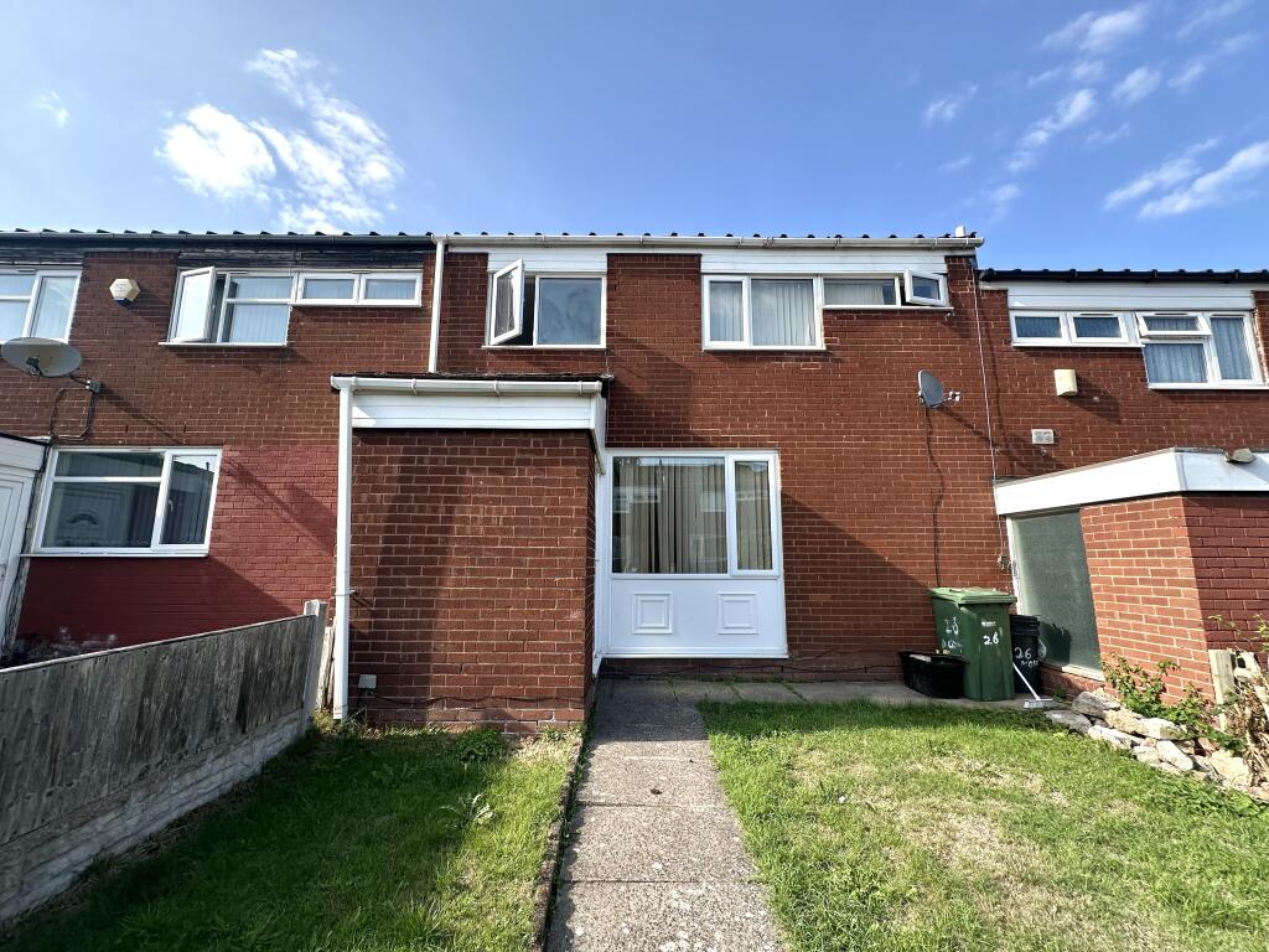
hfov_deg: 102.1
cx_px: 634
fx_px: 513
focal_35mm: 14
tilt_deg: +9.2
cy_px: 476
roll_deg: -1.1
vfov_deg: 85.7
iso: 40
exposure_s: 1/774
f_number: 2.2
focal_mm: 2.22
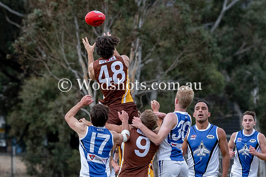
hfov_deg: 2.5
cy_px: 134
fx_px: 6212
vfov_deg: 1.6
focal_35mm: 841
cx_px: 120
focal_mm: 170
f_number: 3.5
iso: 450
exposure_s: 1/1600
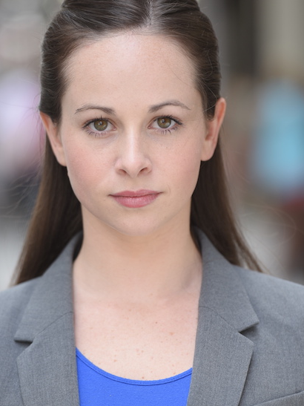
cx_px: 165
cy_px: 249
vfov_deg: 7.3
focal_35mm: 270
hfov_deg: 5.5
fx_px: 3163
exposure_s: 1/250
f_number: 3.5
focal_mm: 200
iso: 250
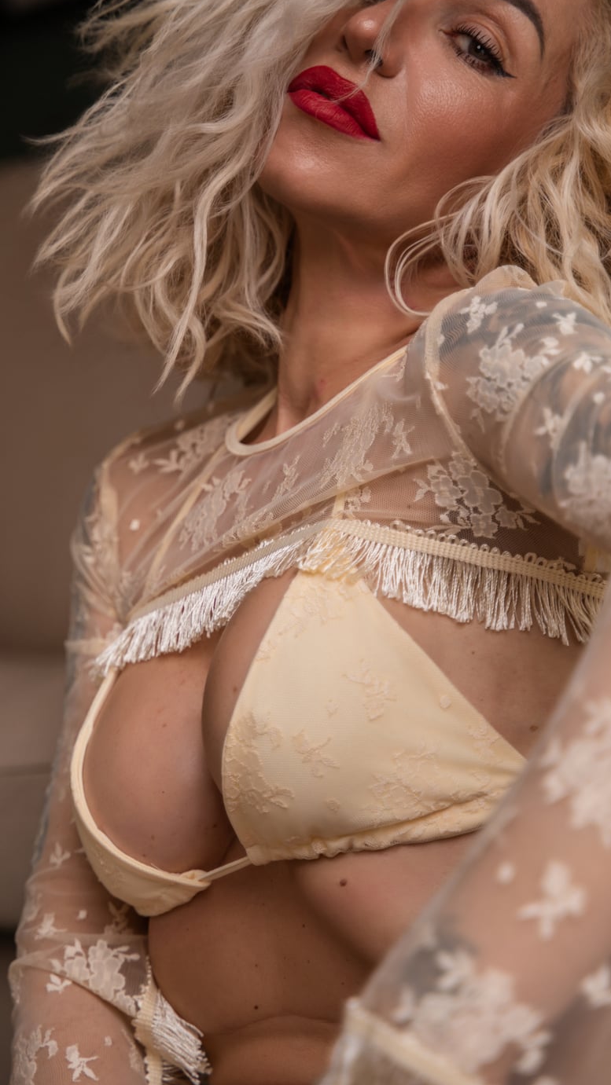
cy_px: 432
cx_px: 264
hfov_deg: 12.2
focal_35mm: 99
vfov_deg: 21.5
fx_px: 2851
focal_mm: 68
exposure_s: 1/200
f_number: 2.8
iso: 100
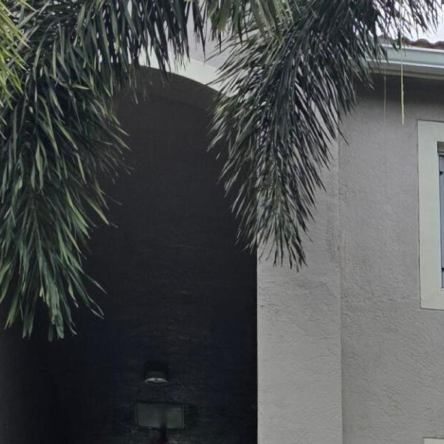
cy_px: 645
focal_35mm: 99
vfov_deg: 16.2
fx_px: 1437
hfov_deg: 16.9
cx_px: 509
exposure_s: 1/3117
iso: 80
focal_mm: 6.3
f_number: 1.7
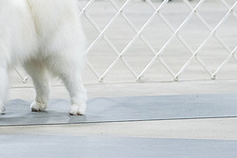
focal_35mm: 280
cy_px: -38
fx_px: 1842
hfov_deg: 7.3
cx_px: -13
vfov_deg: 4.9
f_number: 3.2
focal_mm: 104
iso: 6400
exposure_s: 1/320
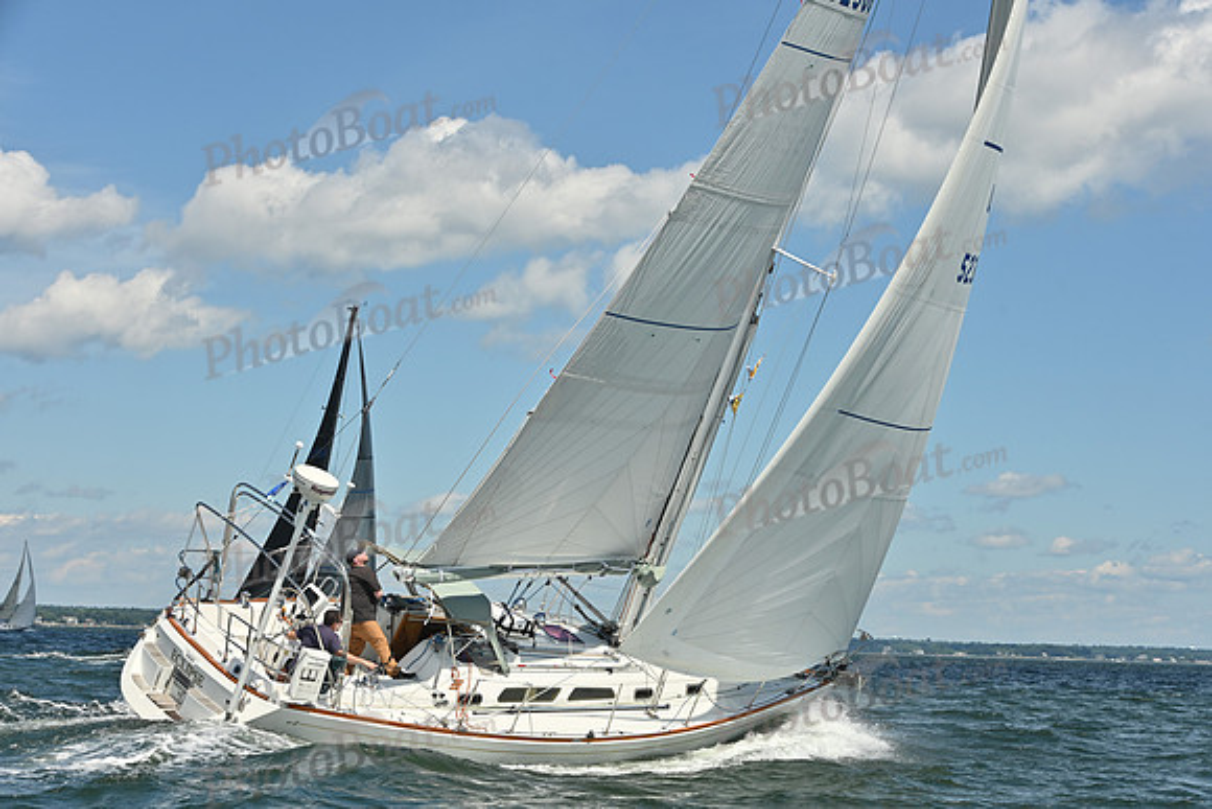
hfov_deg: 28.8
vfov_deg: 19.5
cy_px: 404
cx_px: 606
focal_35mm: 70
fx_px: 2357
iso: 250
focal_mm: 70
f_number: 9
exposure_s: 1/1250
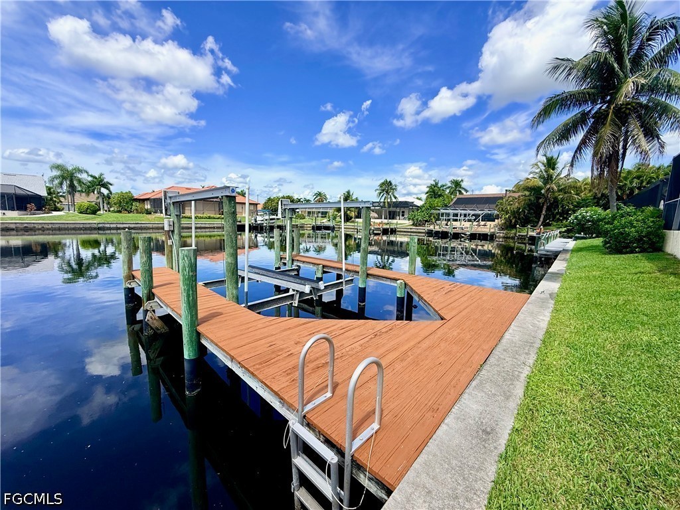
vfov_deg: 85.7
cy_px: 255
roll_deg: -1.7
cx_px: 340
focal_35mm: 14
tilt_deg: -7.3
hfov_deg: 102.1
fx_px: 275
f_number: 2.2
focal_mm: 2.22
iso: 50
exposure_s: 1/1795
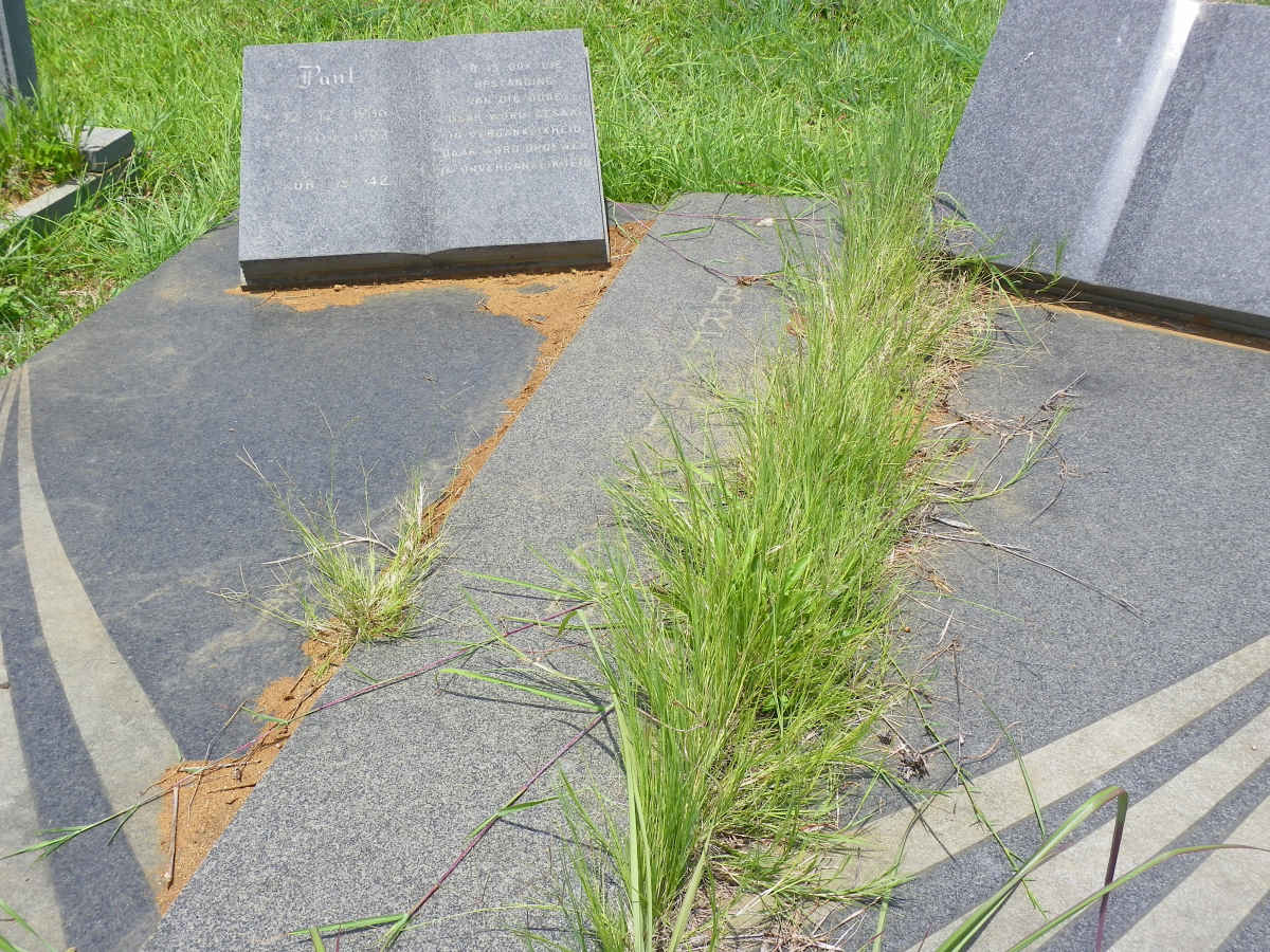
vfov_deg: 33.6
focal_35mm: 43
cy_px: 476
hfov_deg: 43.9
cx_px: 635
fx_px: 1578
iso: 64
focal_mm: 7.6
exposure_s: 1/250
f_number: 5
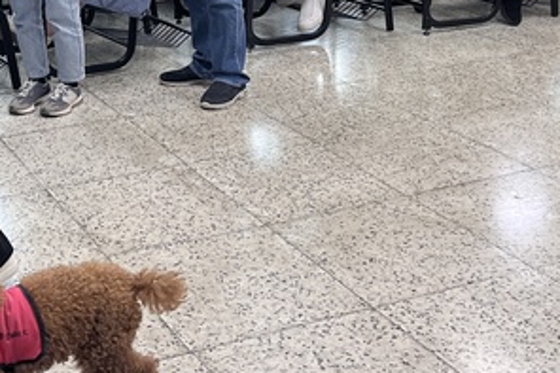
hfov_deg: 30.4
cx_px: 83
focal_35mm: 64
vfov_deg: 20.7
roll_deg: +3.0
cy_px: 18
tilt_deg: -14.3
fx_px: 995
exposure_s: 1/120
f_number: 1.6
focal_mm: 5.1
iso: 125
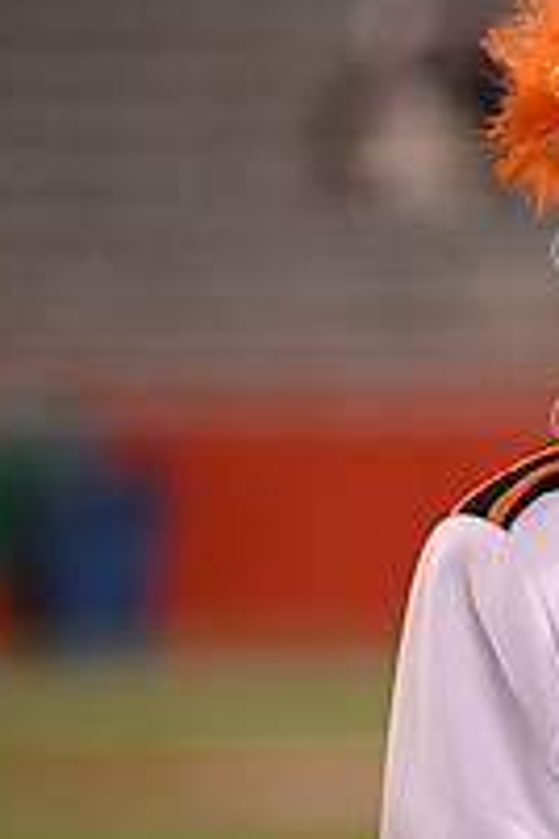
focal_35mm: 577
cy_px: 503
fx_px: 13438
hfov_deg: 2.4
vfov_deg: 3.6
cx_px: 1156
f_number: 2.8
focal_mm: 200
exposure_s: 1/800
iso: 4000
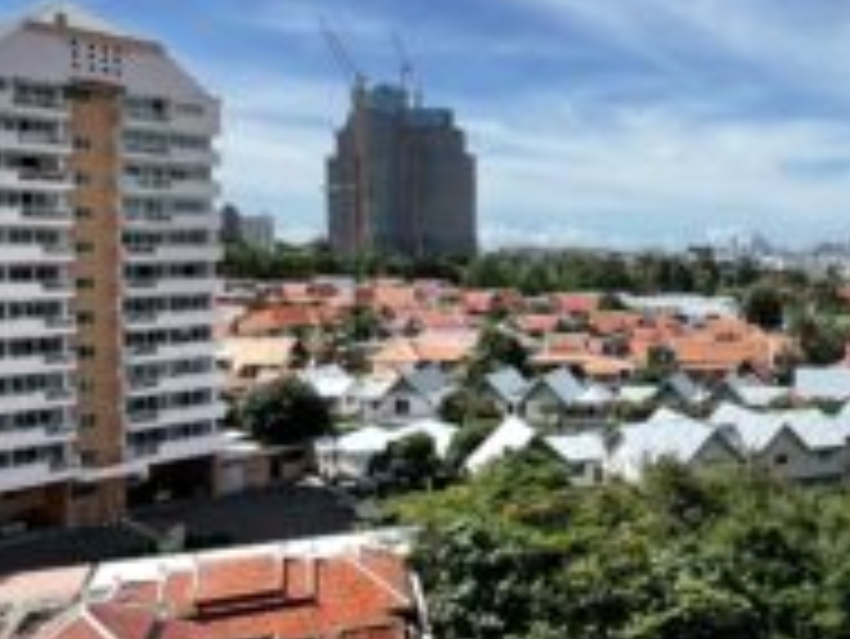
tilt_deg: -2.4
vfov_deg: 40.7
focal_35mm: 35
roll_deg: +1.4
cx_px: 783
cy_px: 284
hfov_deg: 46.8
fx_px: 860
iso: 32
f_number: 1.8
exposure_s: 1/2732
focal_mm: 1.57
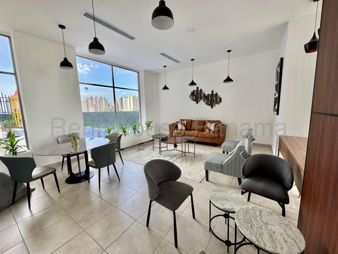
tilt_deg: -8.2
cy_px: 127
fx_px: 137
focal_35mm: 14
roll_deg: +1.5
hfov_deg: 102.1
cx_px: 169
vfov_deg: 85.7
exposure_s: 1/187
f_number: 2.2
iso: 40
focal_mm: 2.22
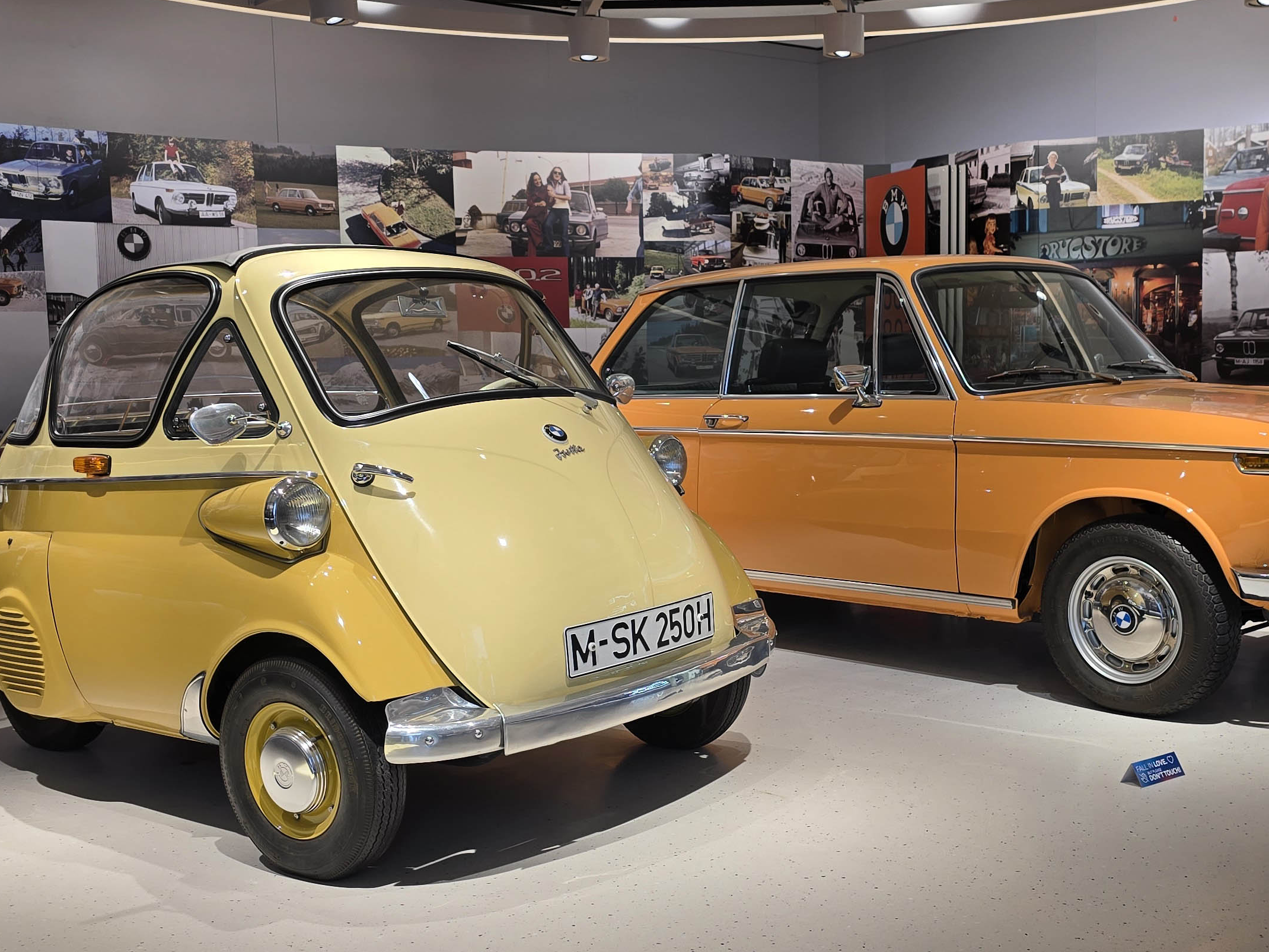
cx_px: 771
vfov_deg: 33.6
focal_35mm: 43
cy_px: 508
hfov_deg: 43.6
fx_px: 1576
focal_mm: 6.3
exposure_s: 1/55.3
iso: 16
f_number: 1.7
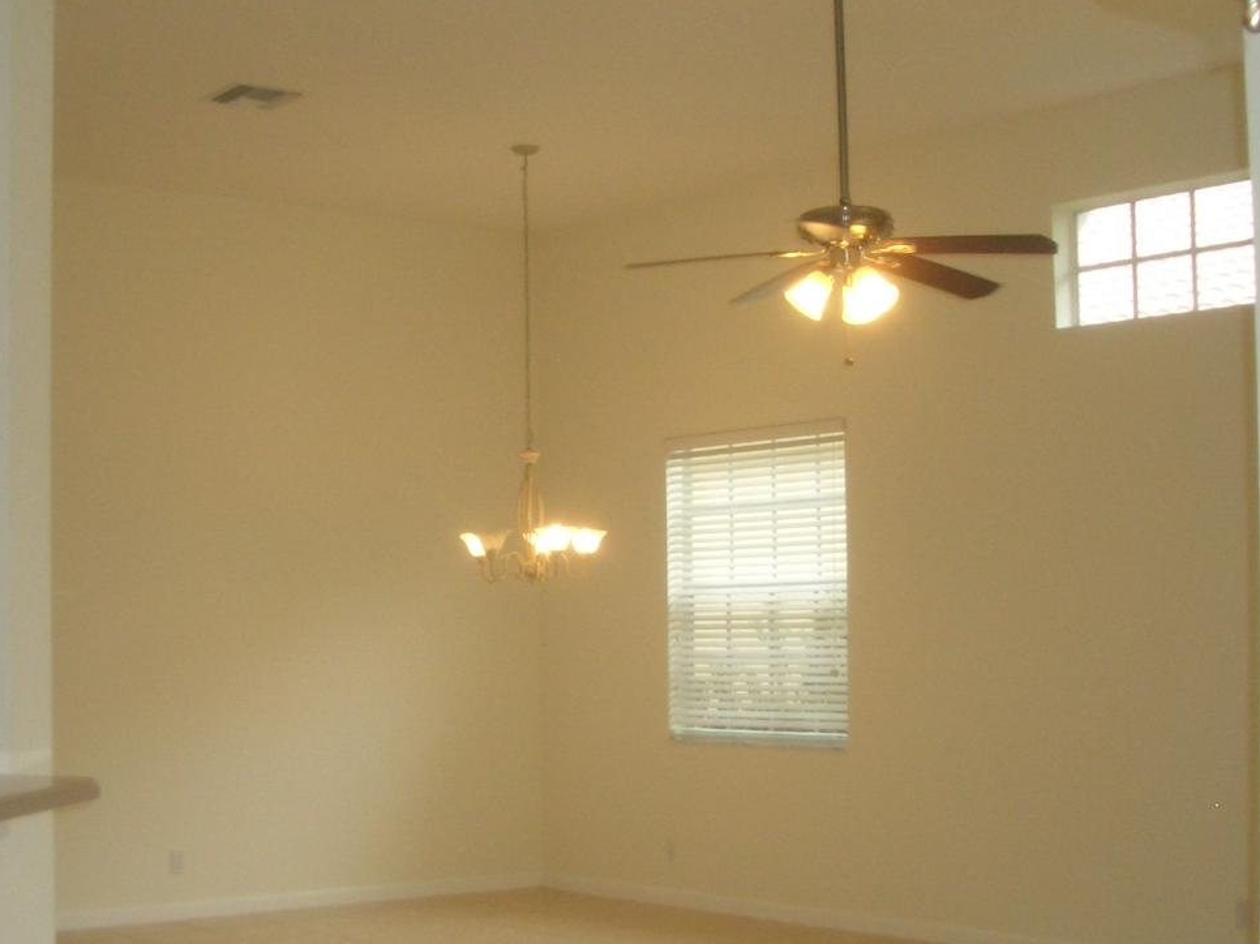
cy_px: 602
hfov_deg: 33.2
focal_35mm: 58
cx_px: 549
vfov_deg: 25.1
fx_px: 2111
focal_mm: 5.8
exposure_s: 1/125
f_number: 2.6
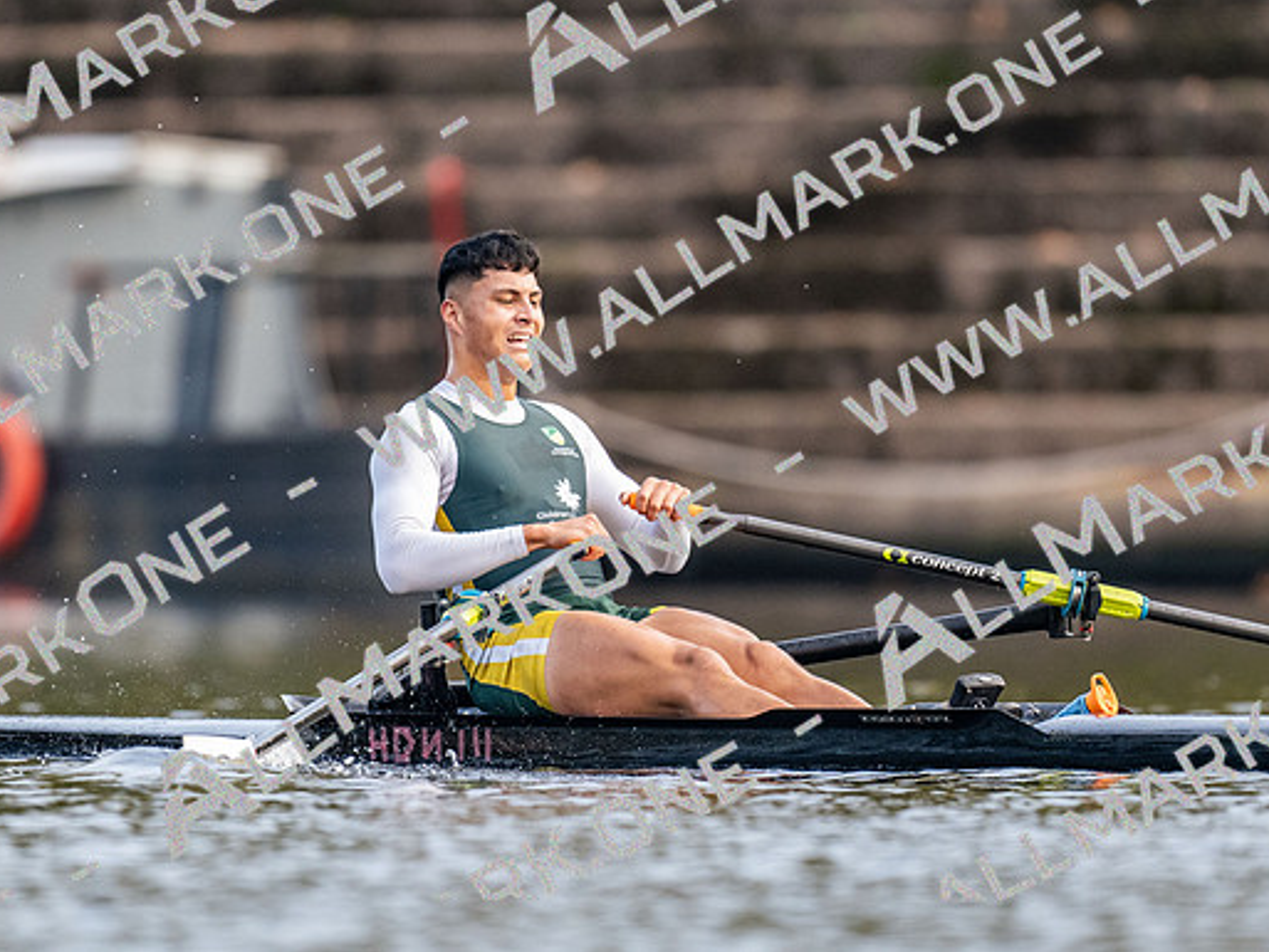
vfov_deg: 1.5
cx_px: 663
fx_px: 35898
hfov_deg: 2.0
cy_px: 476
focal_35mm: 979
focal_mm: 600
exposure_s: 1/2500
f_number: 4
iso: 2000
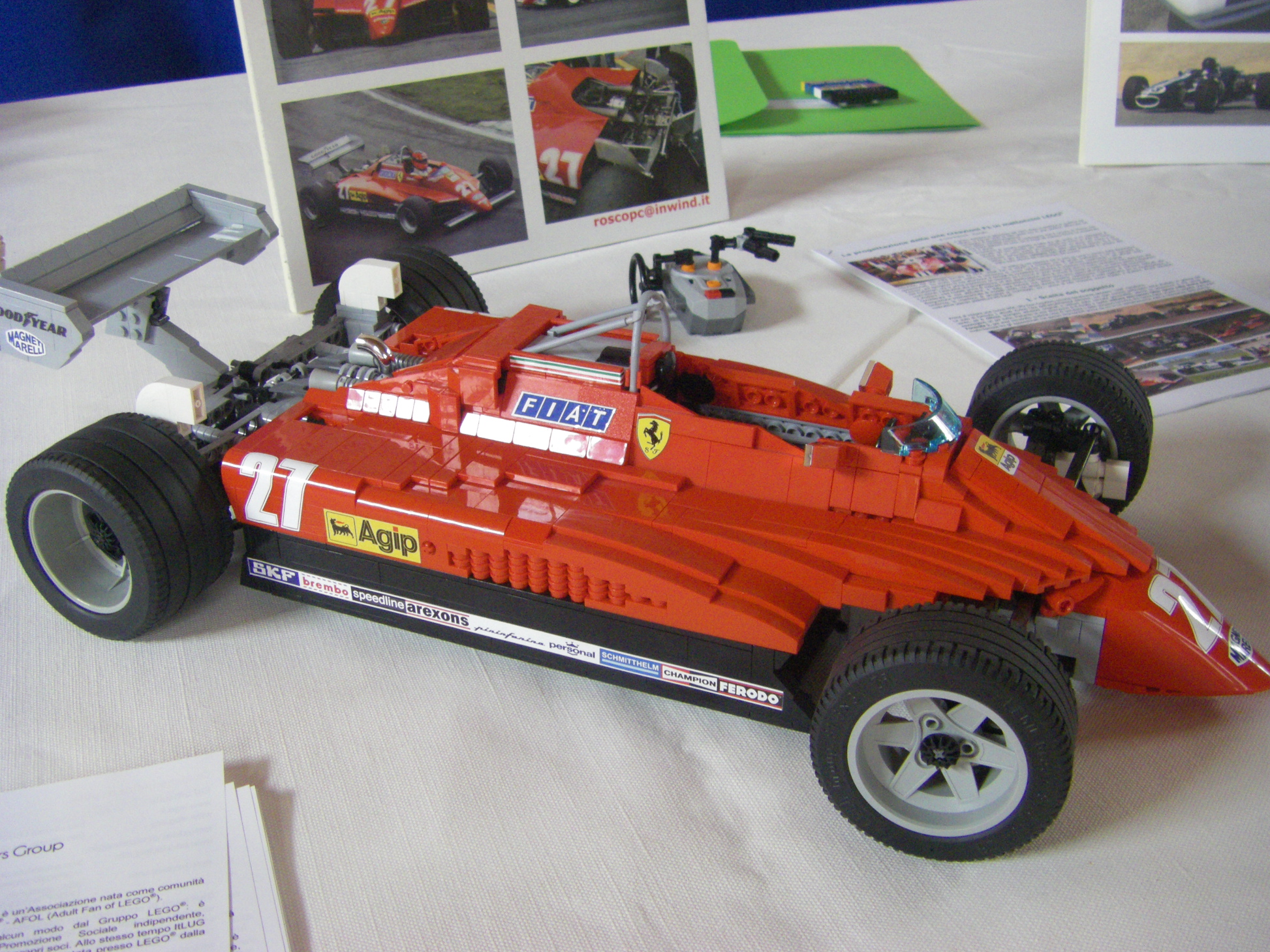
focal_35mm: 40
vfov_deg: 36.0
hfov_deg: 46.8
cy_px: 479
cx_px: 621
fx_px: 1467
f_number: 3.5
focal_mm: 6.3
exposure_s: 1/50
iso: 400
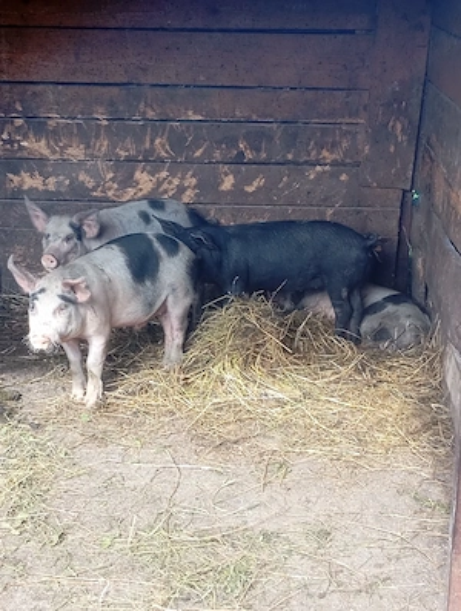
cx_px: 230
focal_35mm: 68
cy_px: 306
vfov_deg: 28.5
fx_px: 1204
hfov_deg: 21.7
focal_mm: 4.27
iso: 175
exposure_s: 1/100
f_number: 1.8
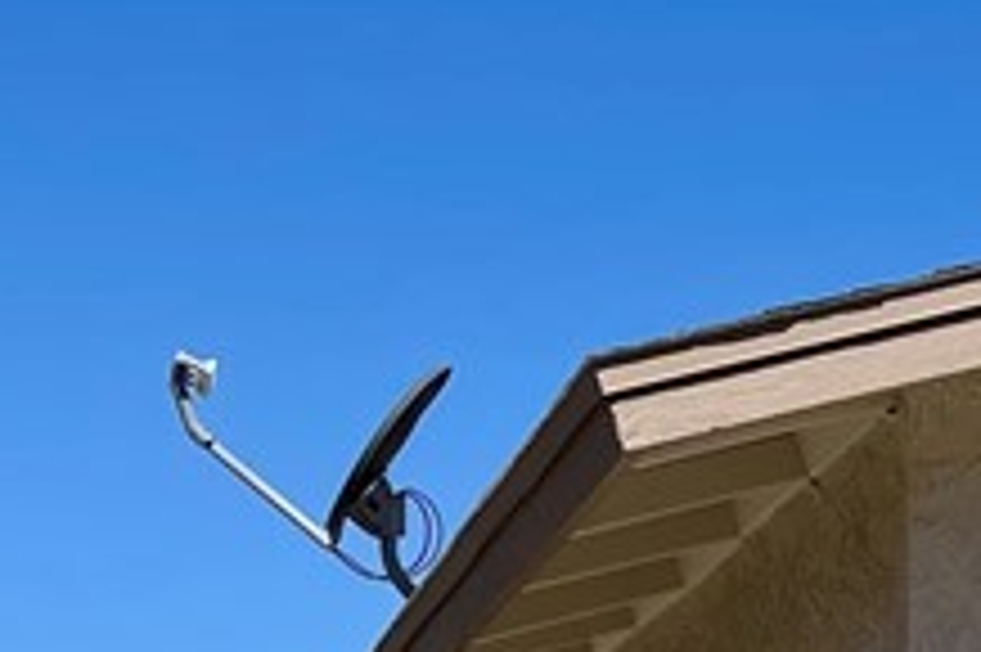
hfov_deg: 16.0
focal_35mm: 122
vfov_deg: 10.1
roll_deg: -1.5
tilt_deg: -4.4
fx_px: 3322
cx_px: 1242
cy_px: 1416
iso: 32
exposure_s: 1/8547
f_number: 1.6
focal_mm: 5.1
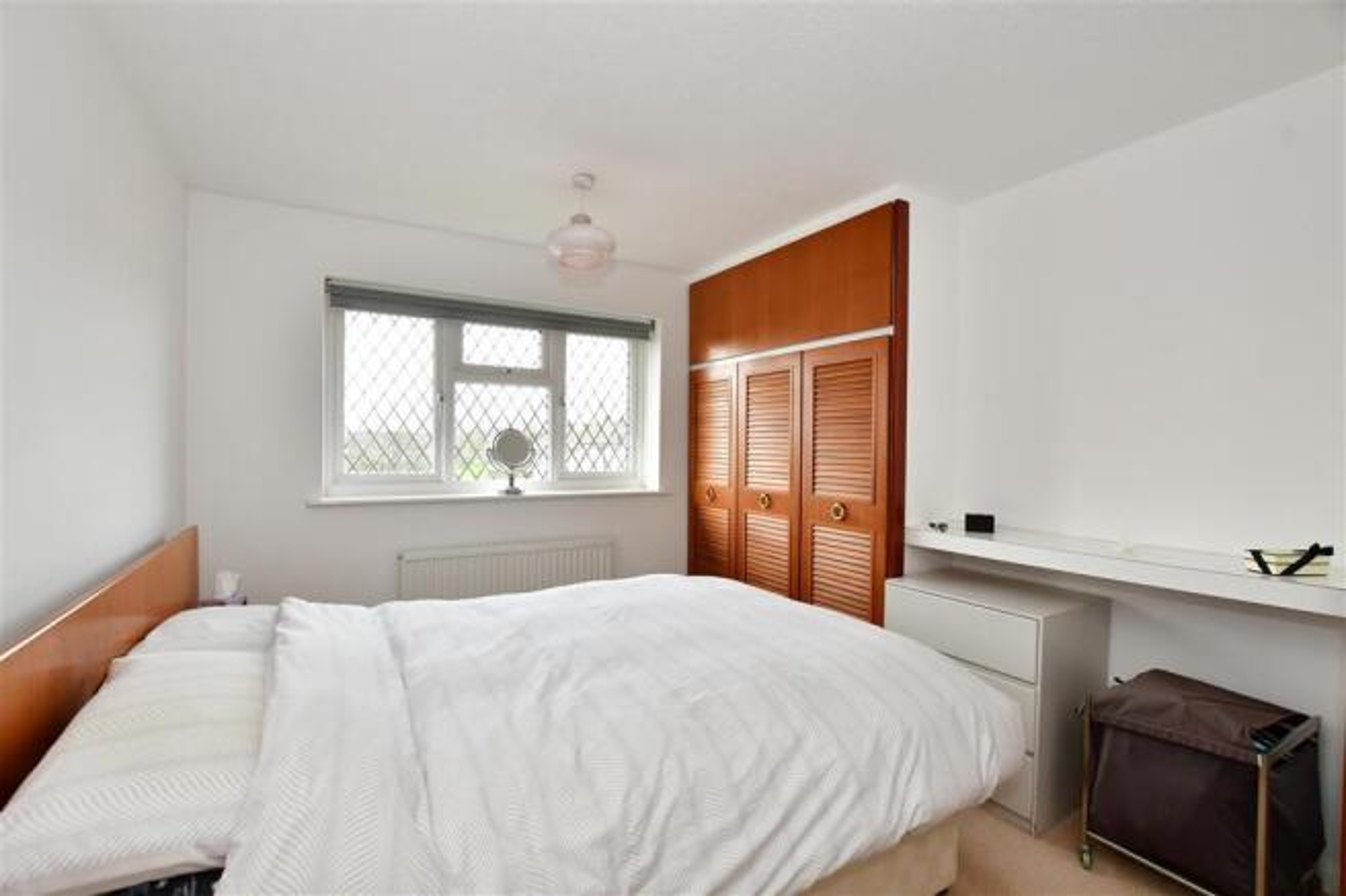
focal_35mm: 15
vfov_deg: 77.3
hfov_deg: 100.4
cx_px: 673
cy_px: 448
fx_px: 561
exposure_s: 1/125
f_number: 6.3
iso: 800
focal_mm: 10
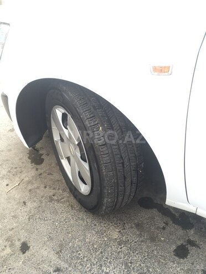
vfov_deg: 61.7
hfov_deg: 48.2
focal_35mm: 29
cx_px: 103
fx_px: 230
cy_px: 137
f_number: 2.2
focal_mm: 4.15
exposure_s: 1/33
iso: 32
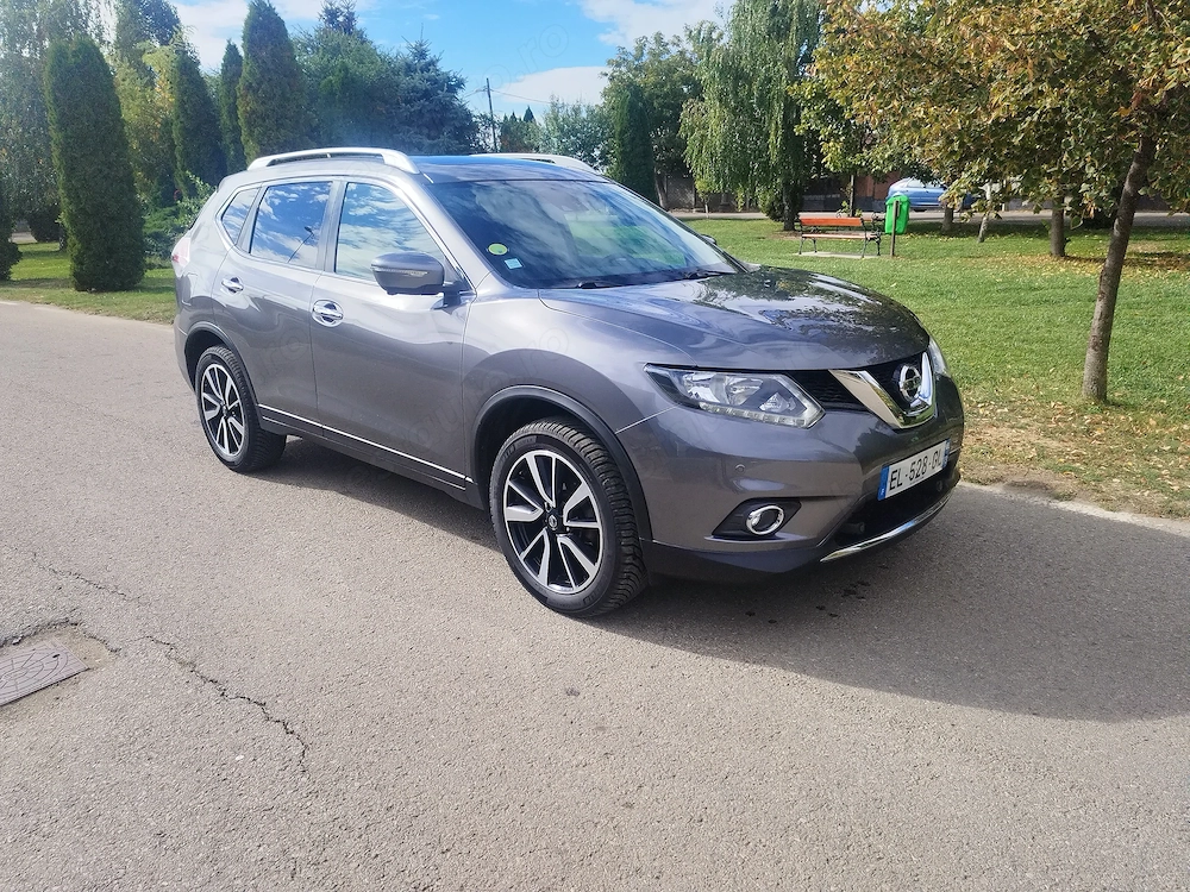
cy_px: 446
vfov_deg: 53.1
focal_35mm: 26
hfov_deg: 67.3
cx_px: 595
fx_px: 894
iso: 100
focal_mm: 6.24
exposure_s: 1/1283
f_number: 1.8
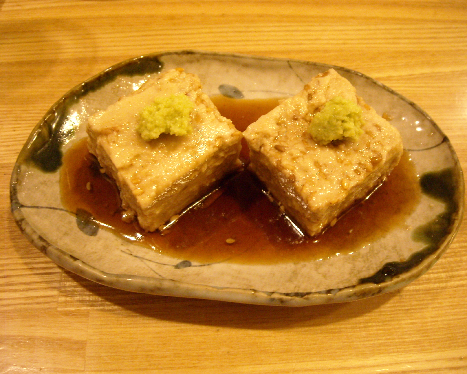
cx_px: 234
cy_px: 187
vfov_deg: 40.1
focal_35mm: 37
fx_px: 511
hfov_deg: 49.1
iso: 616
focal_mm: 5.7
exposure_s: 1/8
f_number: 2.8
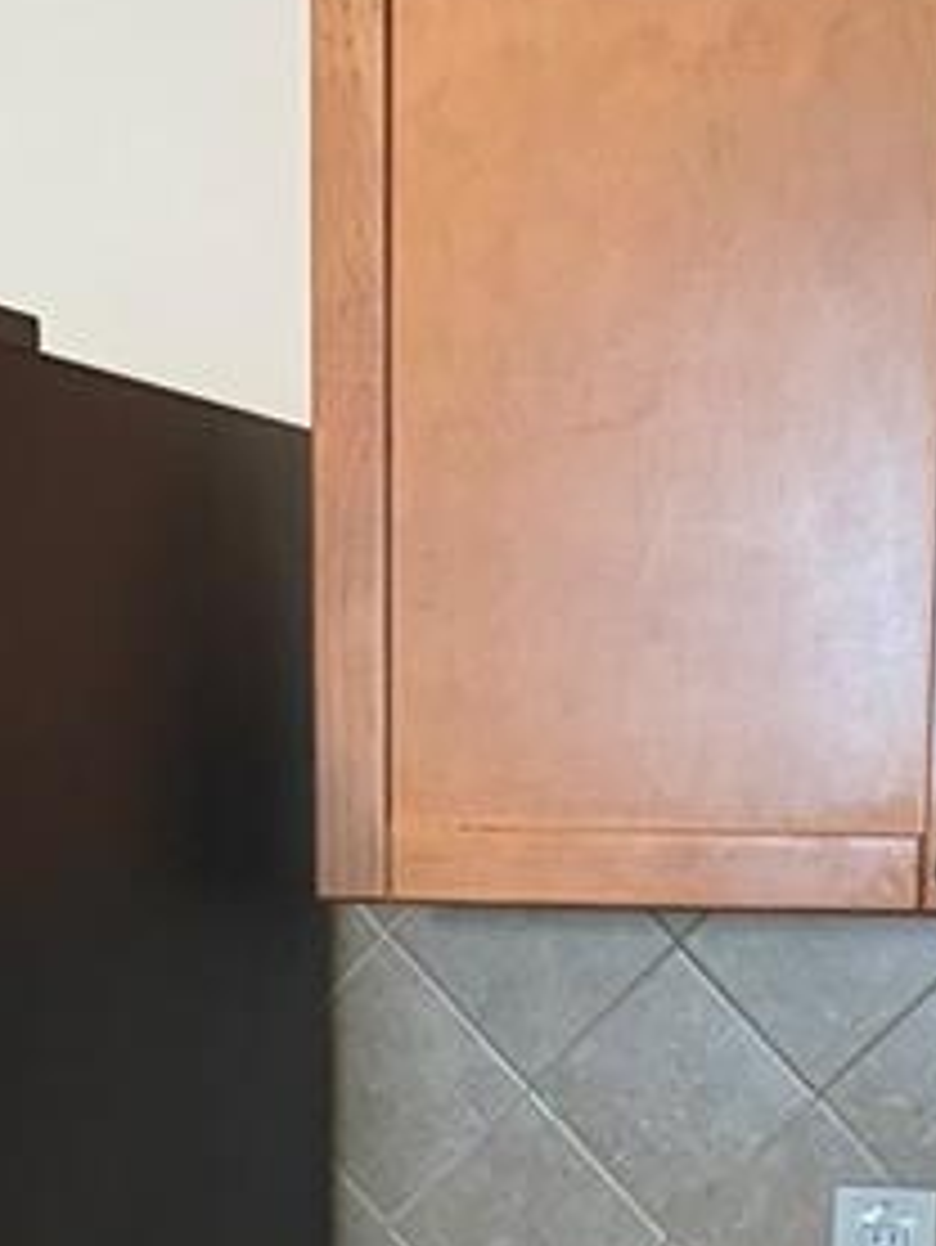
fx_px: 3747
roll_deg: -0.8
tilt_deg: -10.6
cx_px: 572
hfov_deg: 14.2
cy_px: 1624
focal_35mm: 104
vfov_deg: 17.7
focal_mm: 6.76
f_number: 1.78
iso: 500
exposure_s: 1/60
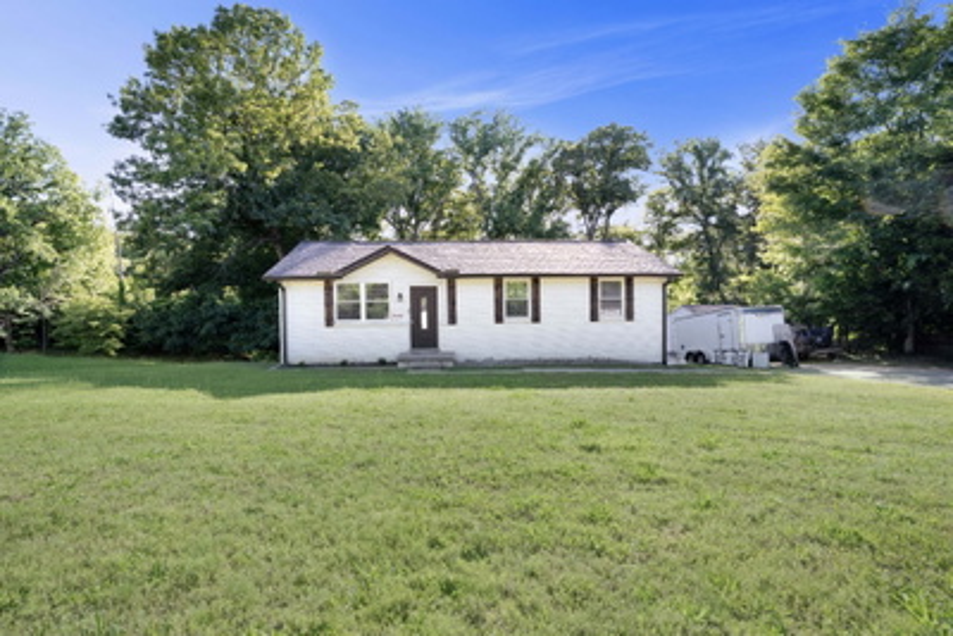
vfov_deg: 73.8
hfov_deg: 96.7
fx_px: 424
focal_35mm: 16
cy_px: 318
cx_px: 476
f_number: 4
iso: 640
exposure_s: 1/800
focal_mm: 16
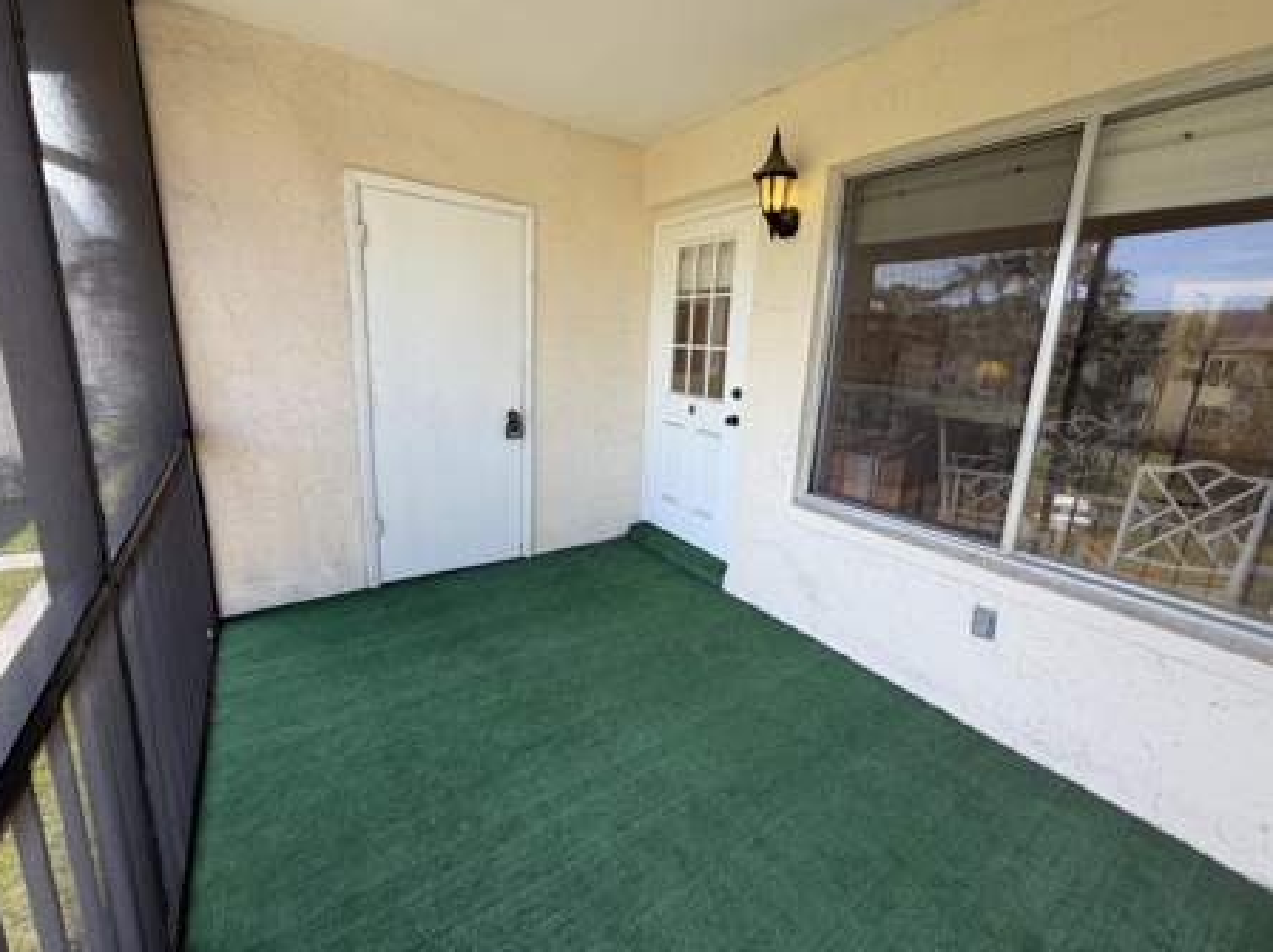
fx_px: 551
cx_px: 662
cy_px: 462
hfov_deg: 98.2
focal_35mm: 15
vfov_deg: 81.6
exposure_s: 1/133
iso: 40
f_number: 2.2
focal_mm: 2.22
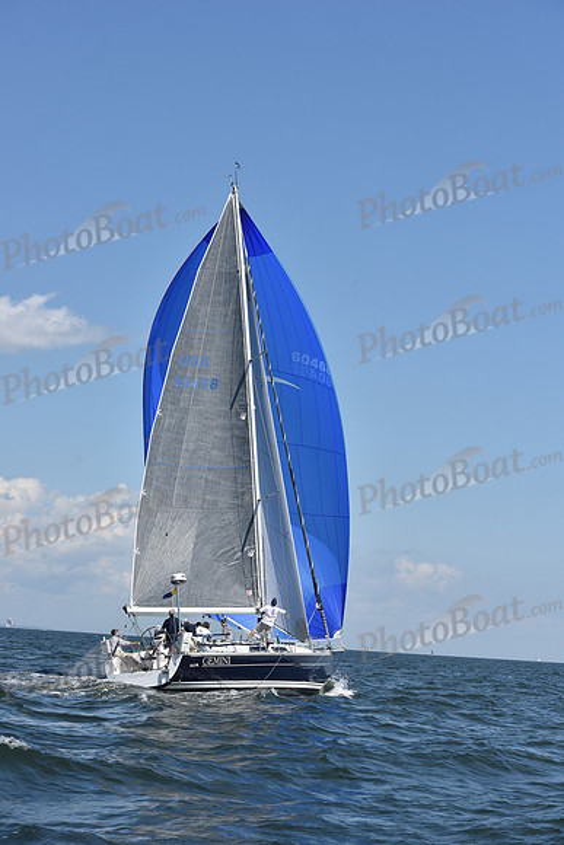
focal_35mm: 70
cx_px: 282
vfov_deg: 28.8
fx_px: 1644
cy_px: 422
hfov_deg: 19.5
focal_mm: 70
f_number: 9
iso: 320
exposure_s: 1/1250
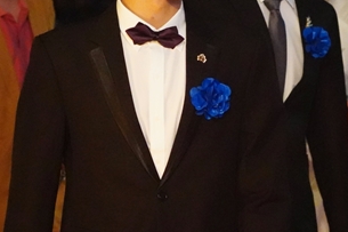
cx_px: 146
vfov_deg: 3.9
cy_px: 117
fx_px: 3362
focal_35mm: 348
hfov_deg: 5.9
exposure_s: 1/320
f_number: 5
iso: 20000
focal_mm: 118
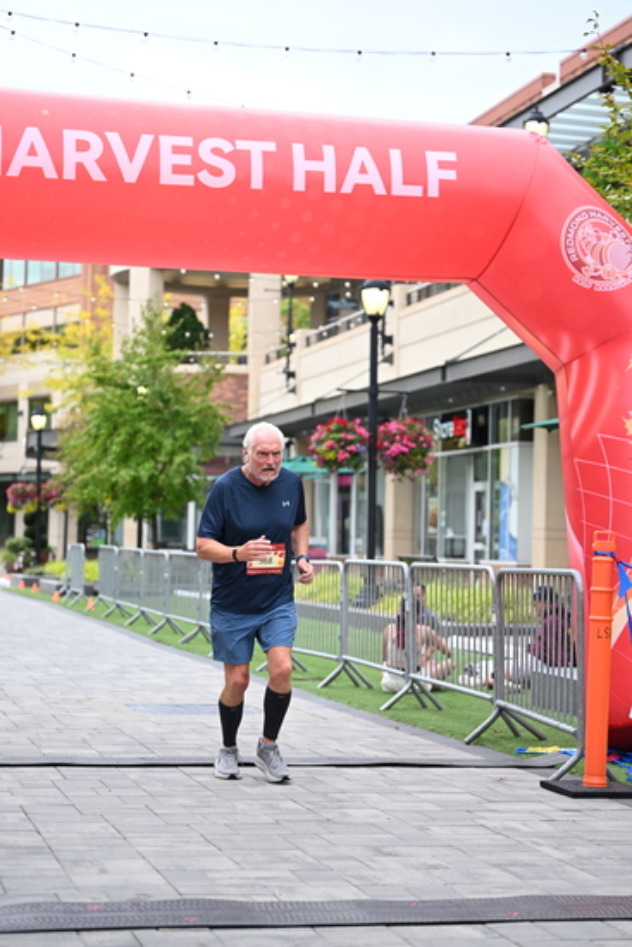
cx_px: 316
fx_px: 1868
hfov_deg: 19.2
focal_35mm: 71
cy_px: 474
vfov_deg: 28.4
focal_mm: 71
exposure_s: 1/1250
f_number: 2.8
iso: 640
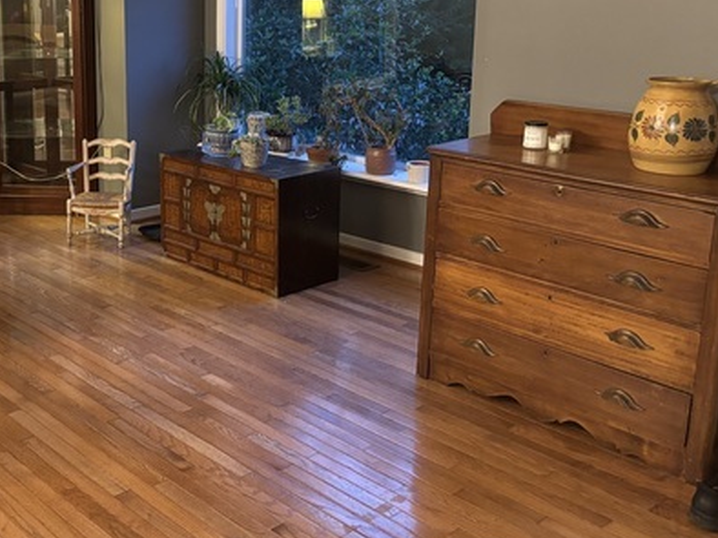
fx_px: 912
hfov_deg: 40.8
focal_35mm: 44
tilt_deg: -11.1
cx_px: 123
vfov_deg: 32.4
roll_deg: +0.5
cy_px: 160
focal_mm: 5.96
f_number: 1.6
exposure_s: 1/40
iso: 640
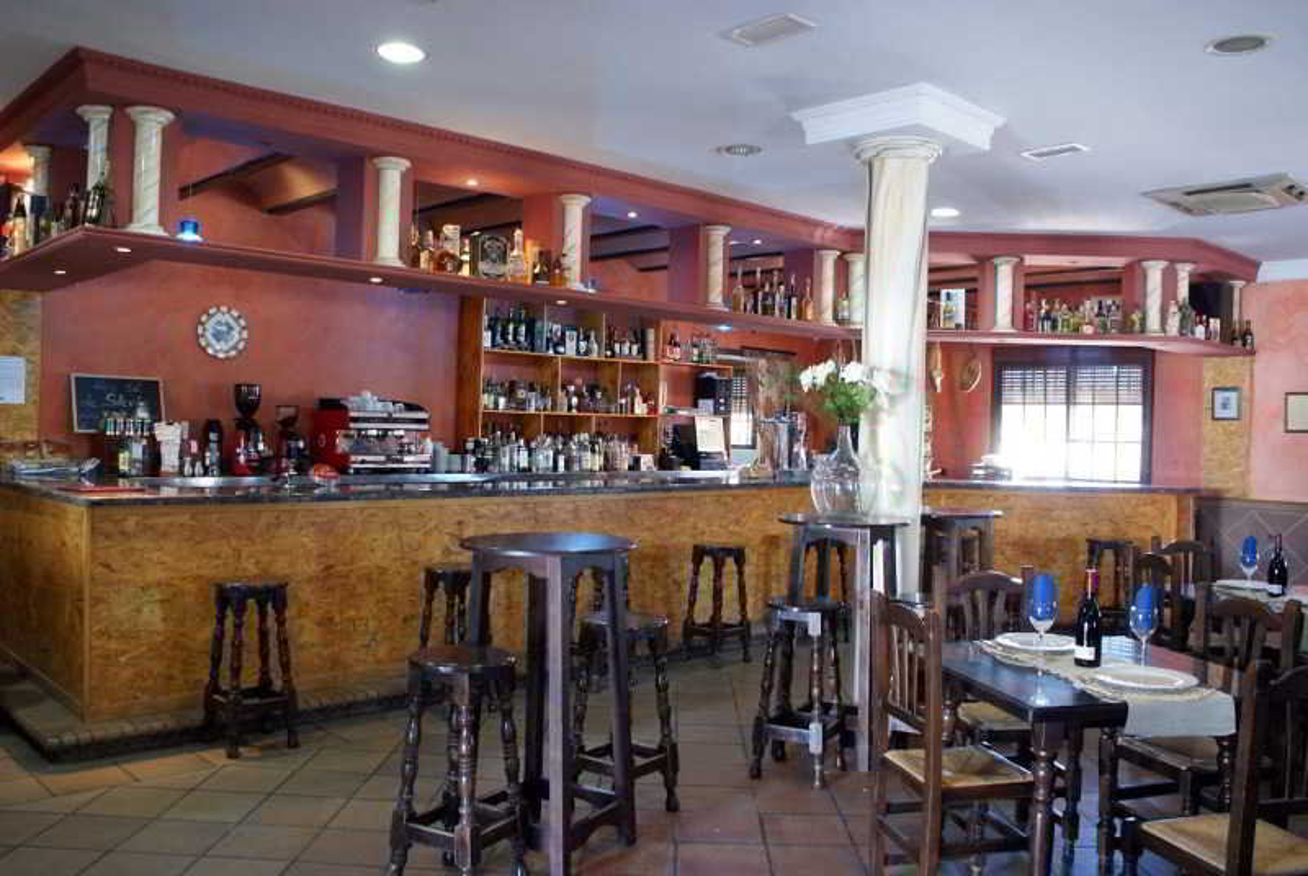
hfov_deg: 61.9
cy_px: 438
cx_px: 654
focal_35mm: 30
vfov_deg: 43.7
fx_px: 1092
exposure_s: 1/15
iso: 400
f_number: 4
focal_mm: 20
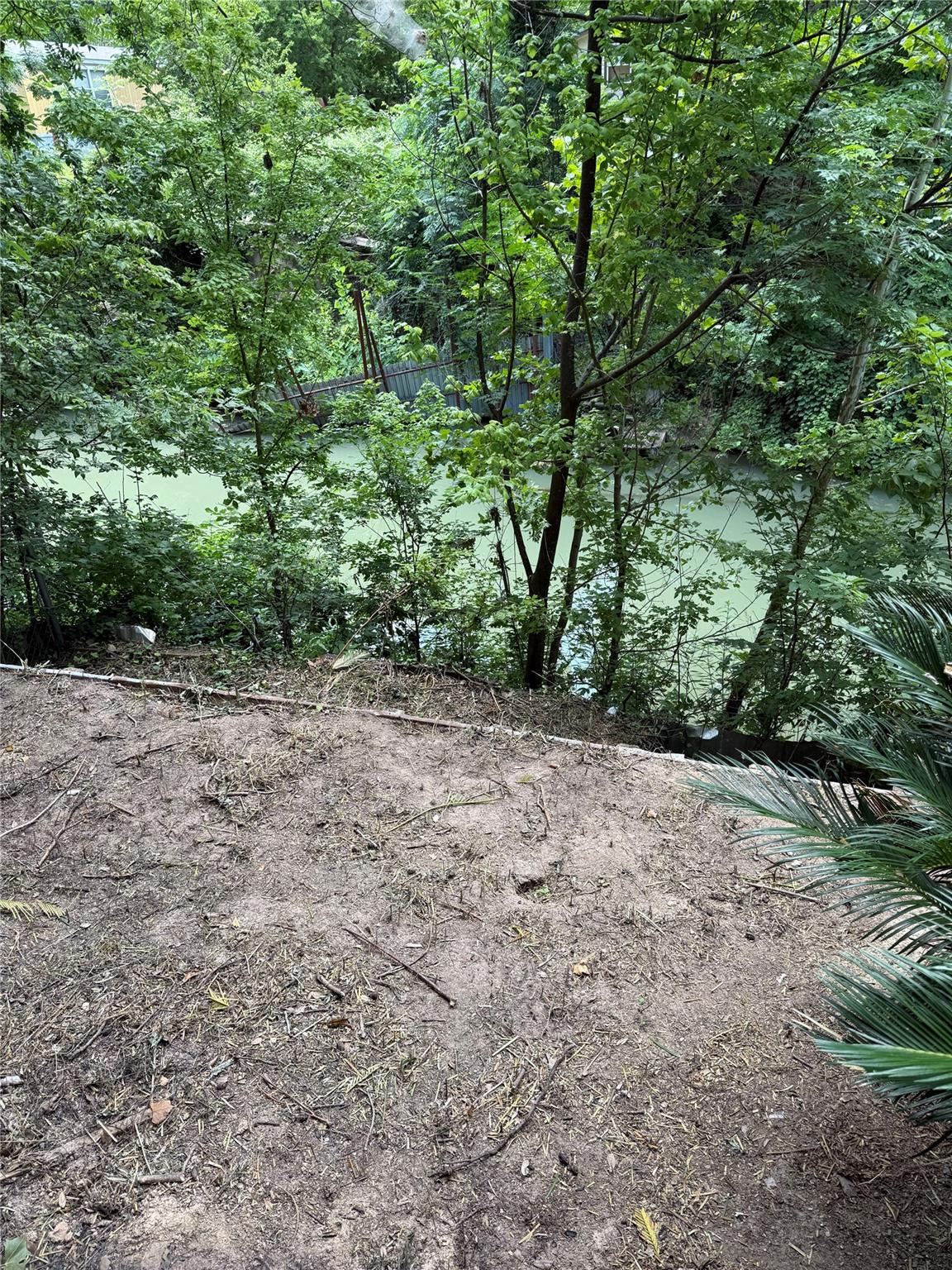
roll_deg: +2.9
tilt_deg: -29.0
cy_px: 635
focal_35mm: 24
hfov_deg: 56.8
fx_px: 880
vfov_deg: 71.6
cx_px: 476
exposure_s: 1/252
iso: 64
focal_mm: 6.76
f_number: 1.78
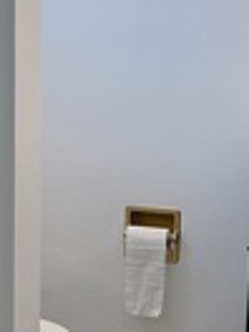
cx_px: 151
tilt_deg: -15.0
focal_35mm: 121
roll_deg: -2.1
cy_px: 280
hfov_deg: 12.2
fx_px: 1161
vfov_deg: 16.1
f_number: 1.78
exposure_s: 1/174
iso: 80
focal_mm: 6.76
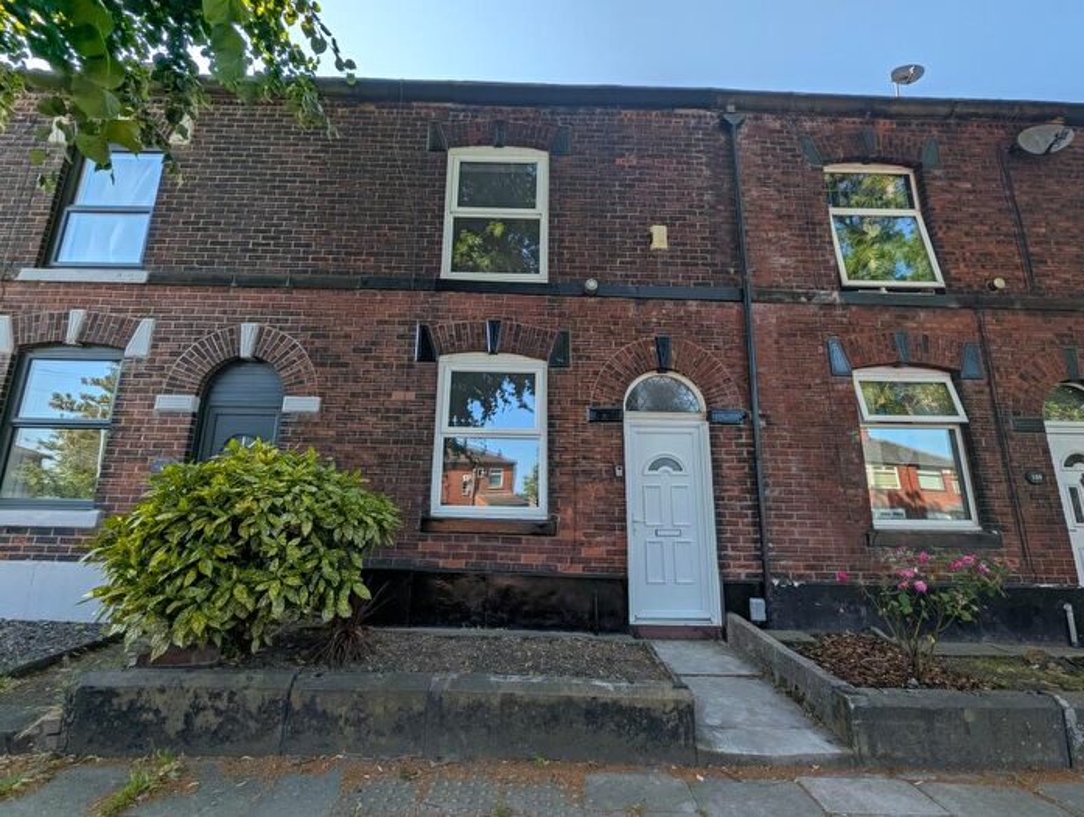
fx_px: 408
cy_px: 408
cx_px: 542
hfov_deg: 106.1
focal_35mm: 13
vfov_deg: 90.1
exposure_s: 1/555
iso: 31
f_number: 2.2
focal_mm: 1.95
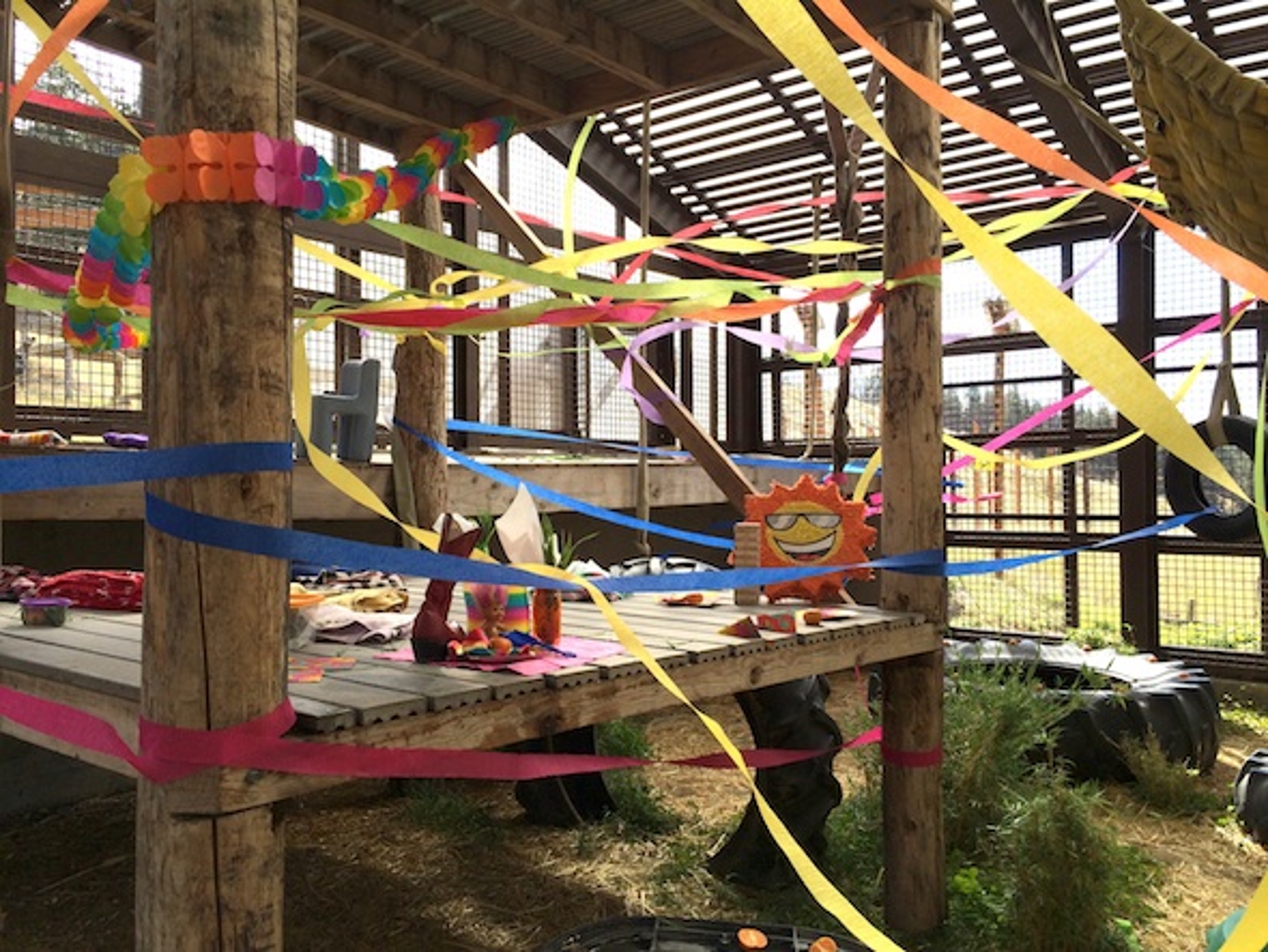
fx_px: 1099
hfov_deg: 59.9
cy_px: 476
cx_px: 634
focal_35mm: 30
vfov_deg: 46.8
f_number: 2.2
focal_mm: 4.12
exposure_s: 1/912
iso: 32
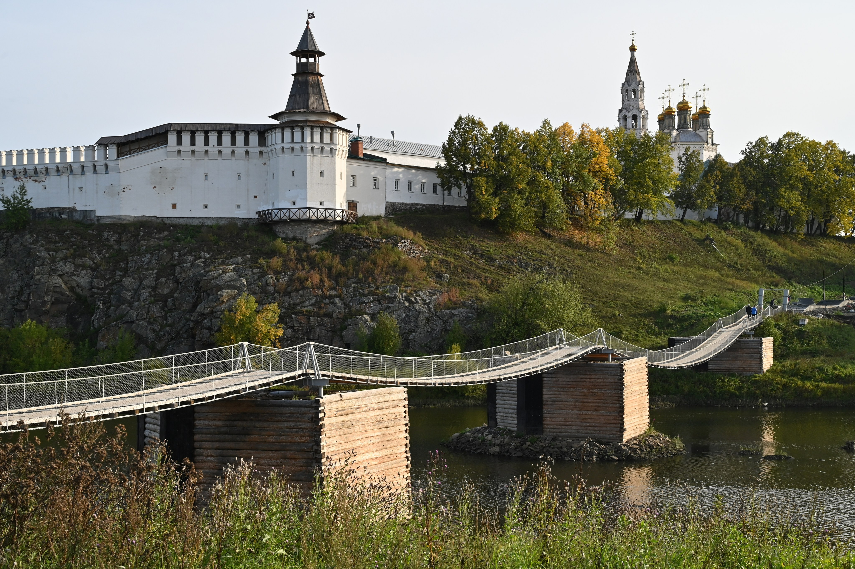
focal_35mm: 48
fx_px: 1139
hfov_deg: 41.1
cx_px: 428
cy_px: 284
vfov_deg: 28.0
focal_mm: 48
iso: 400
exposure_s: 1/500
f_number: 10
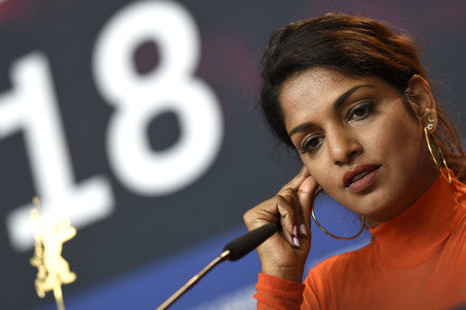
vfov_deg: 5.7
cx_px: 233
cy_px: 155
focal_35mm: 240
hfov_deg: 8.6
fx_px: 3104
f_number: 3.2
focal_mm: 160
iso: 640
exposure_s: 1/320
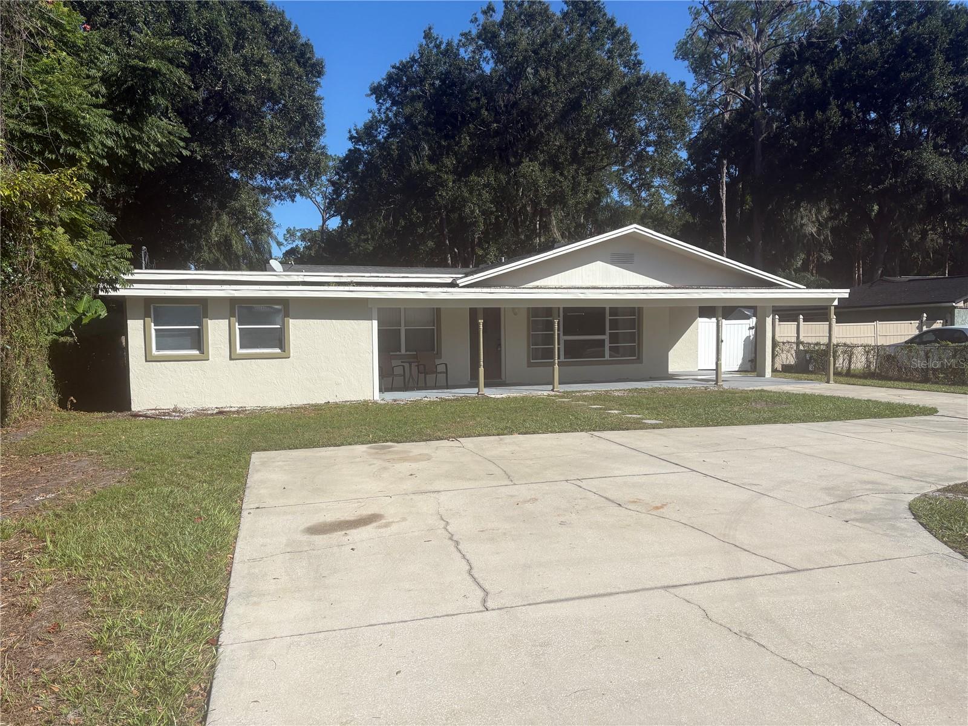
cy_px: 363
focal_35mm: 26
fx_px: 727
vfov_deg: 53.1
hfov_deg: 67.3
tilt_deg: -3.0
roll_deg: +0.5
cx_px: 484
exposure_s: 1/4608
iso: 50
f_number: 1.6
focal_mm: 5.96
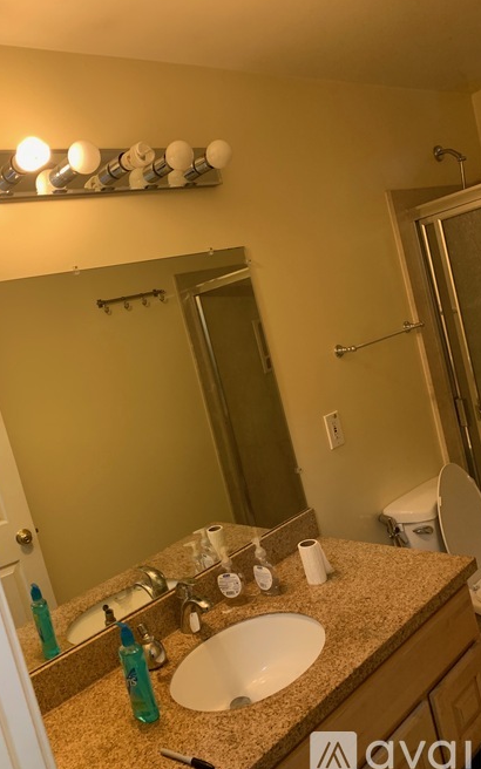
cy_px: 387
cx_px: 206
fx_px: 587
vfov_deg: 66.5
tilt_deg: -5.2
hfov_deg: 44.4
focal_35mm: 28
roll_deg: +16.2
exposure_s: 1/60
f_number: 1.8
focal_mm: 4.25
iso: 200
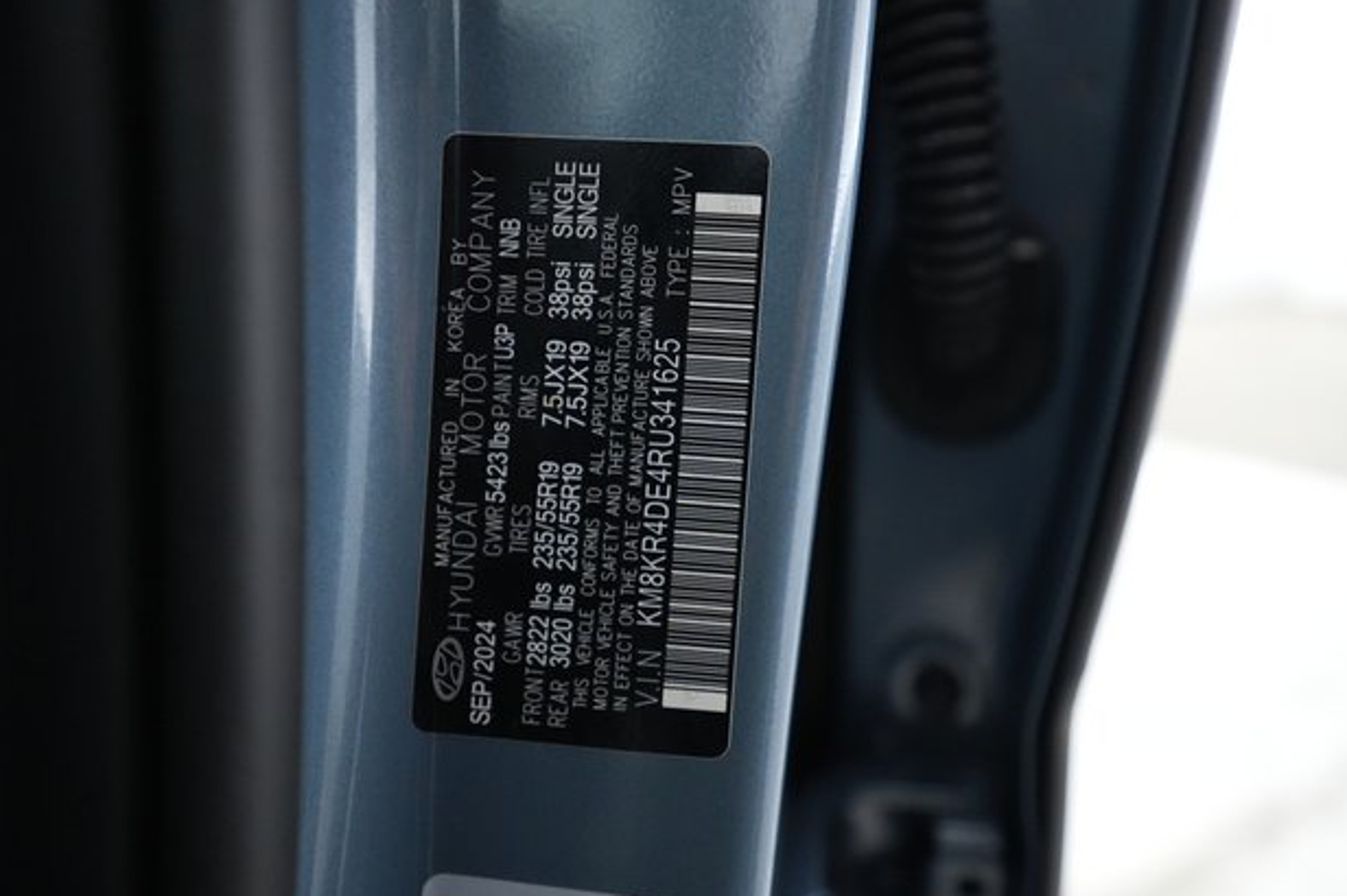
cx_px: 678
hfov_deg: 67.4
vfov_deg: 47.9
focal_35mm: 27
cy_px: 441
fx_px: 1010
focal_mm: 26
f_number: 2.8
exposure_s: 1/160
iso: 8000
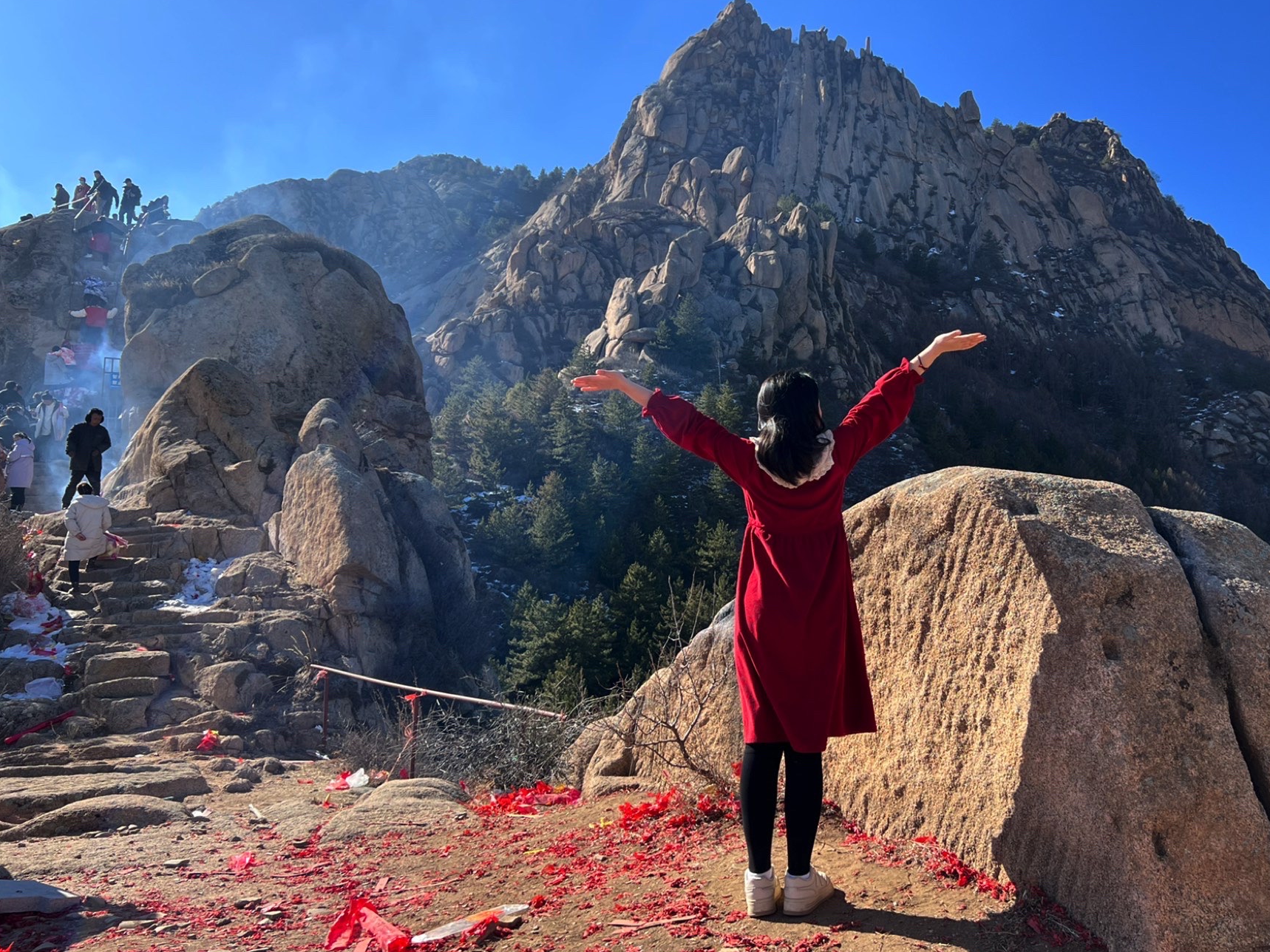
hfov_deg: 57.9
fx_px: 1137
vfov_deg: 45.4
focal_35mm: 31
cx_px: 755
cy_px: 438
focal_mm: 5.7
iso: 50
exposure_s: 1/2252
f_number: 1.5
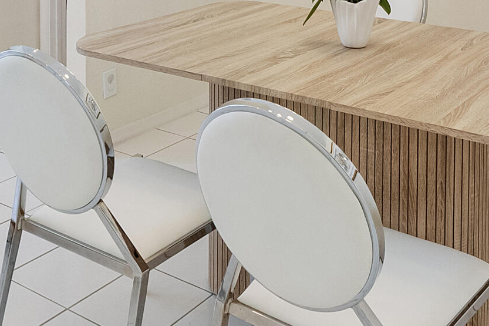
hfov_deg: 36.8
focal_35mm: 54
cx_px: 287
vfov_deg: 21.6
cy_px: -141
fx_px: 733
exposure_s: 1/60
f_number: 8
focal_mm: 10
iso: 800
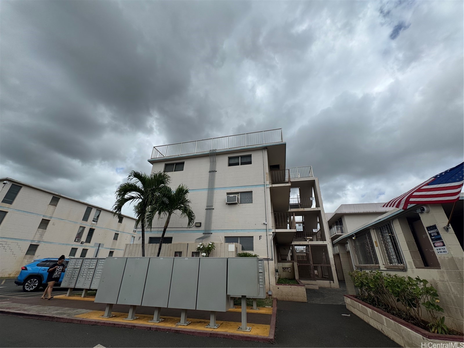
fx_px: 188
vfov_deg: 85.7
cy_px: 174
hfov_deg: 102.1
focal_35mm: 14
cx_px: 232
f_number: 2.2
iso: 50
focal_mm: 2.22
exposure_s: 1/2874
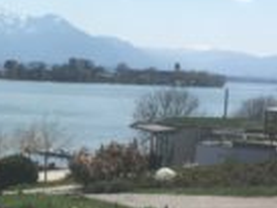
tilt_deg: -3.8
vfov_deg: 14.0
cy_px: 122
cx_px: -24
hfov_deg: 17.9
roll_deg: -4.0
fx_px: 849
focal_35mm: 106
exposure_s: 1/2849
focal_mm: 4.15
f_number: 2.2
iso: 25
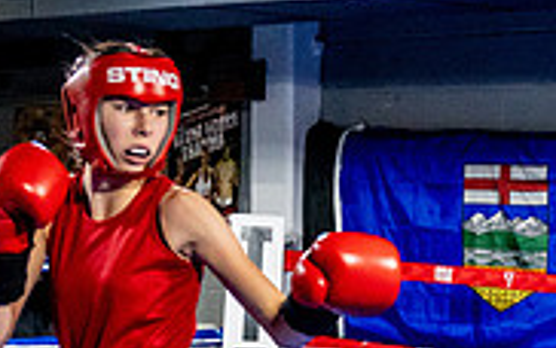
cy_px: 527
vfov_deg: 9.8
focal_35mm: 130
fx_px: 1971
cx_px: 470
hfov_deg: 15.9
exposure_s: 1/800
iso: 5000
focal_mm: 27
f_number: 2.8
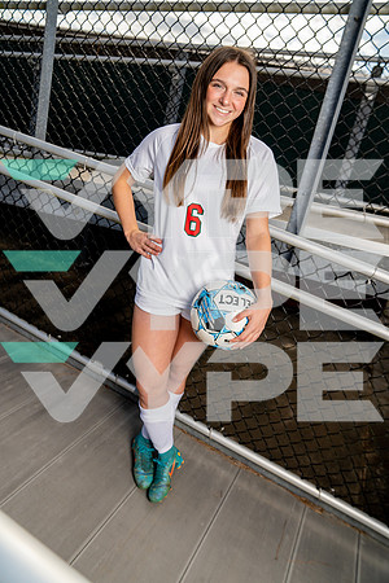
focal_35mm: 24
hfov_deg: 53.1
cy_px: 292
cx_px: 194
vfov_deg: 73.7
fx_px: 389
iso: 100
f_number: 4
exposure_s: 1/800
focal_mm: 24
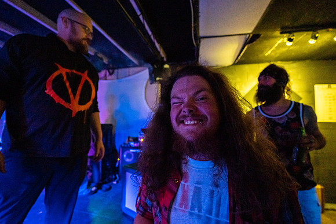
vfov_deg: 78.1
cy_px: 112
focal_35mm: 15
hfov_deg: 101.1
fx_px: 138
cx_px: 168
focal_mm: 14
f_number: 2.8
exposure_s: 1/250
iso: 3200
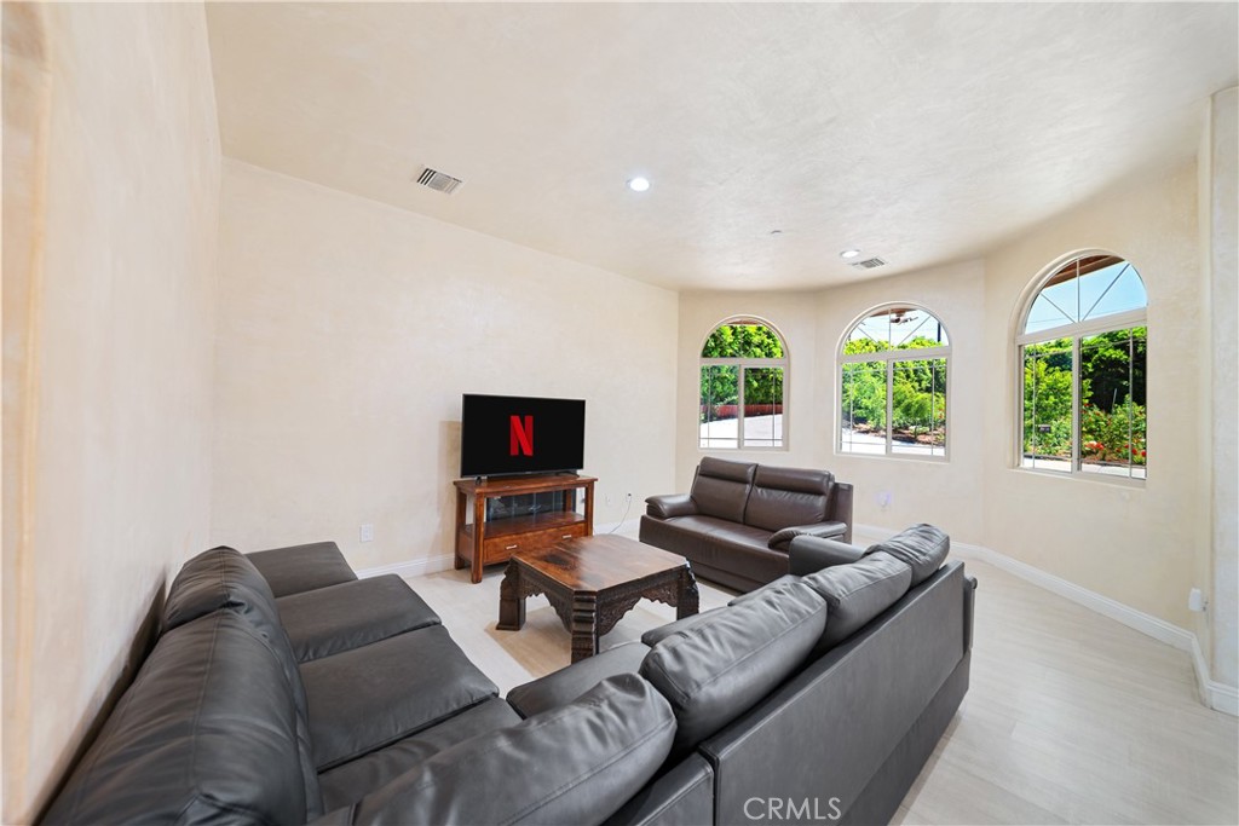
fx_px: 413
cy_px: 413
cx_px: 620
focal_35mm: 12
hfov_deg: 112.6
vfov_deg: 90.0
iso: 80
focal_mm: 12
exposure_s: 1/2
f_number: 5.6
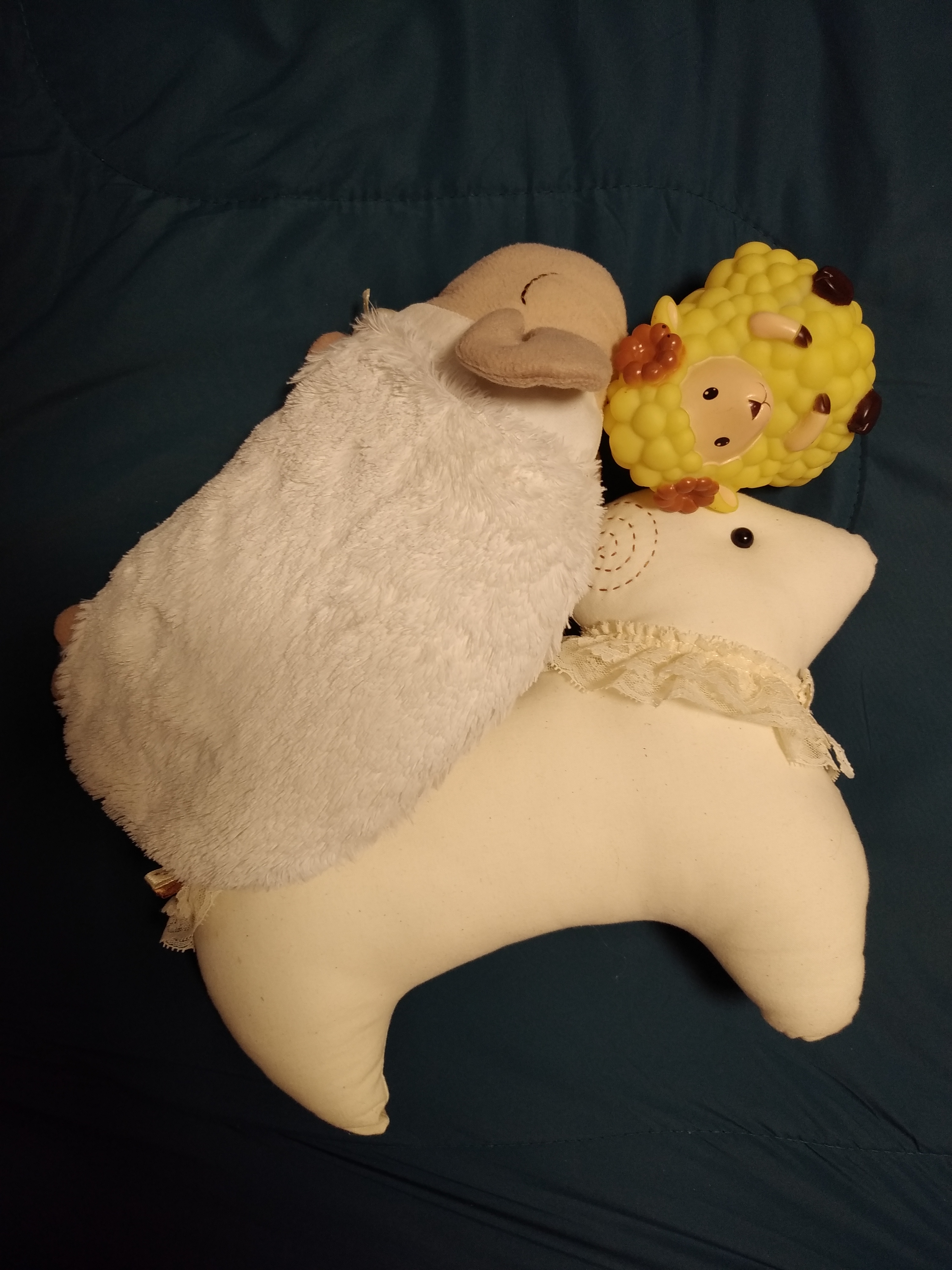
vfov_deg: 73.9
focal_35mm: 23
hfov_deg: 58.9
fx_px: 843
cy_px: 635
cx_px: 476
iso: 110
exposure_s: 1/30
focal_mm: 3.94
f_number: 1.9
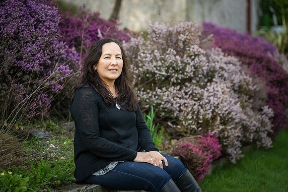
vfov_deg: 15.7
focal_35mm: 87
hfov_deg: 23.4
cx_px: 144
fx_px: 696
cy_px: 96
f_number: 2.7
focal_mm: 87
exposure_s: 1/800
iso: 500
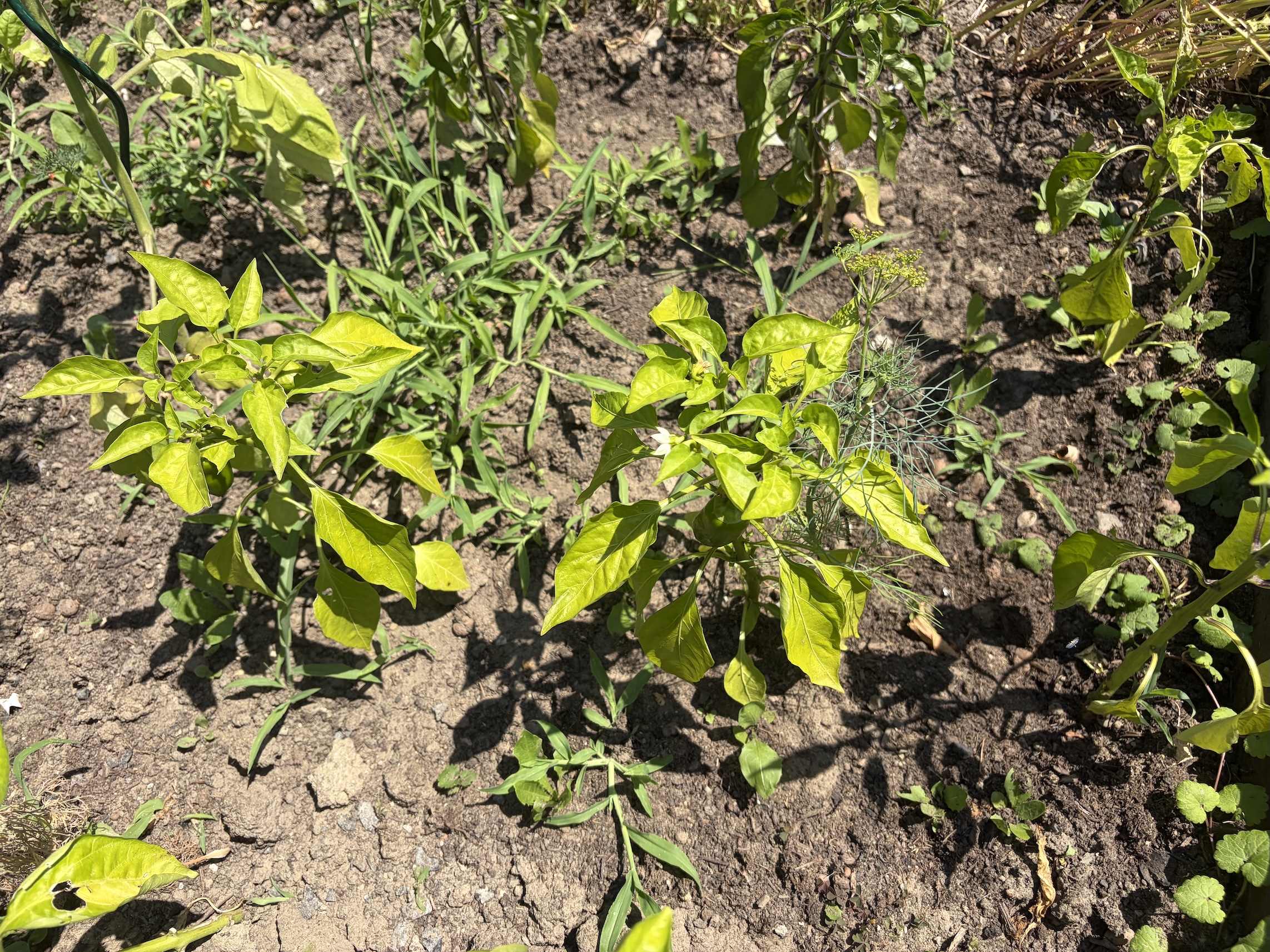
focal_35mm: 26
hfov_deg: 67.3
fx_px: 954
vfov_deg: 53.1
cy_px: 476
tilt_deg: -63.5
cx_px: 635
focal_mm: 5.96
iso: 50
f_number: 1.6
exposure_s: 1/2538
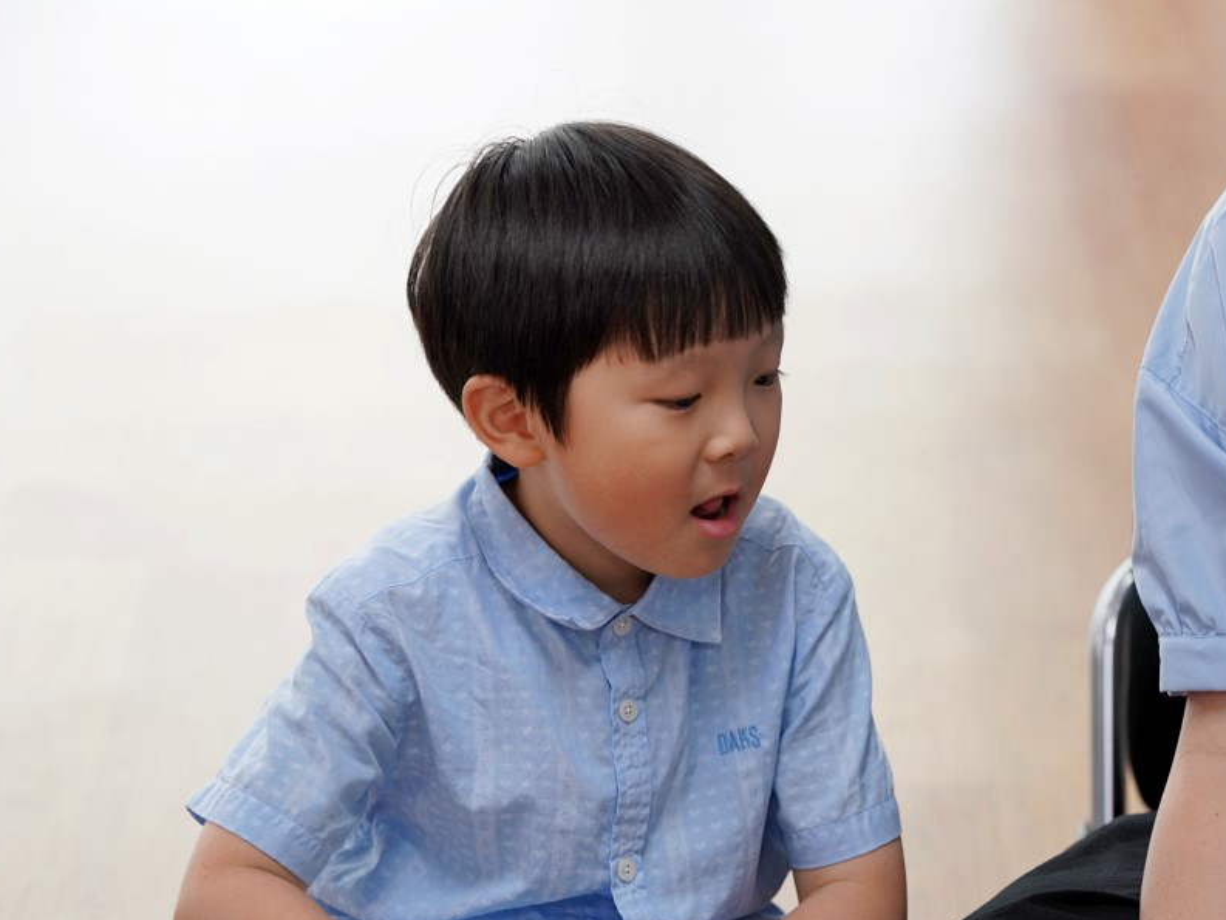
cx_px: 628
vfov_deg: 8.8
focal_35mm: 168
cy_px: 461
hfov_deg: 11.8
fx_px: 5951
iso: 1600
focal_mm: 154
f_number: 4
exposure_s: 1/160
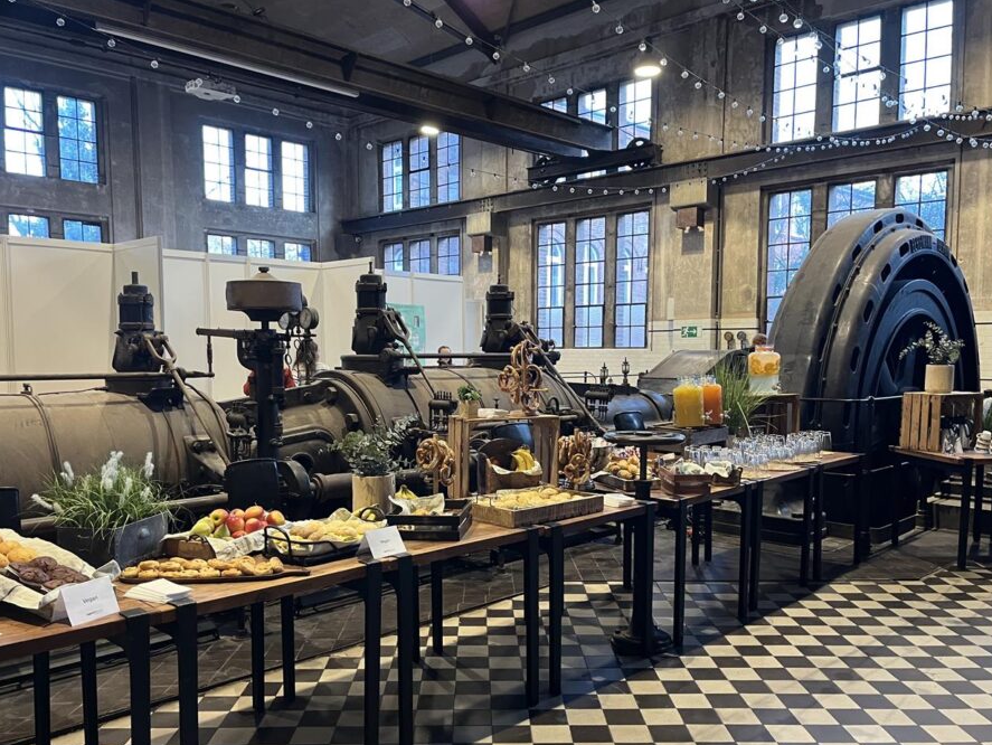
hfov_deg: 59.9
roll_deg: +0.2
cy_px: 427
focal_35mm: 30
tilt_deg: -6.7
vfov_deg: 46.7
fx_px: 860
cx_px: 501
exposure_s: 1/50
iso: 200
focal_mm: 5.1
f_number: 1.6
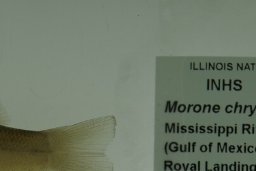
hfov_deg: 11.5
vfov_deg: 7.6
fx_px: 1267
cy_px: 244
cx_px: 61
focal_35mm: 178
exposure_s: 1/200
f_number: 10
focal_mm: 60
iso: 100
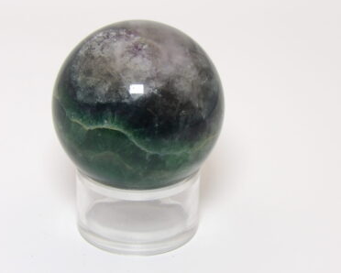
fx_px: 1080
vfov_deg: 14.4
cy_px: 136
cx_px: 176
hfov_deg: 17.9
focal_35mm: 107
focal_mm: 18.2
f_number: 4.2
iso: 136
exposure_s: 1/100
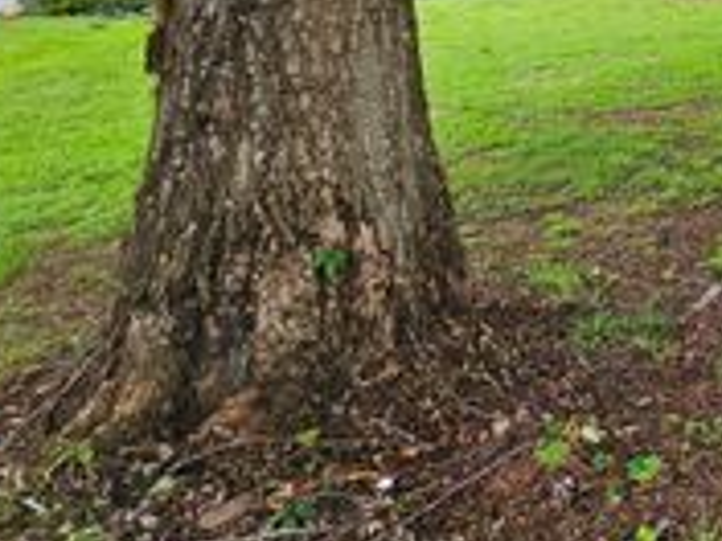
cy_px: -96
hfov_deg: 33.9
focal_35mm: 37
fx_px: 772
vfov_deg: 32.5
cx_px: 964
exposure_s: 1/374
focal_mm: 2.2
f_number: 2.2
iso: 50
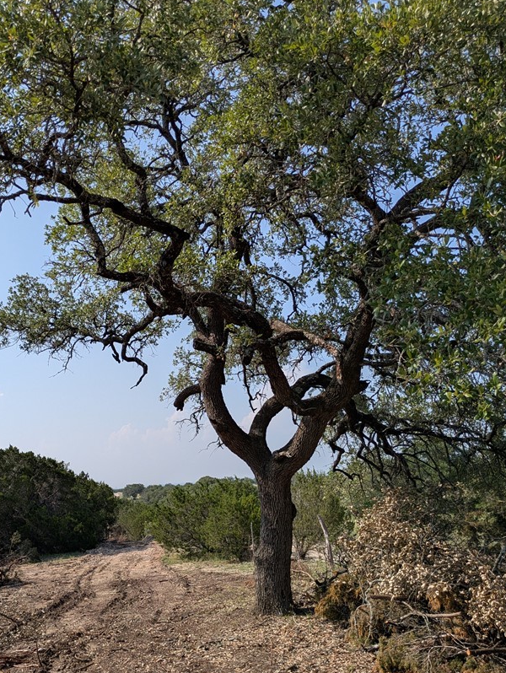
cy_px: 405
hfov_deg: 43.9
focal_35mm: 32
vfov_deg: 56.3
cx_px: 195
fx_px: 623
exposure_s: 1/2092
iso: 48
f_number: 1.89
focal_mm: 5.43
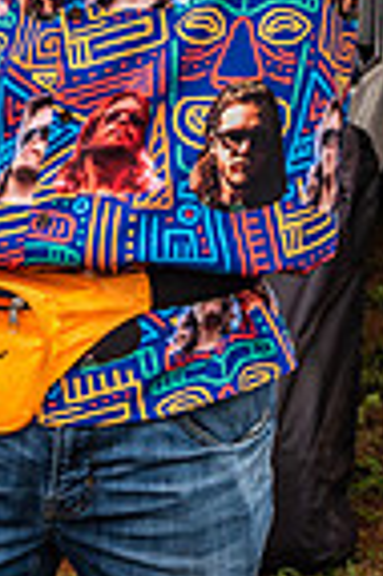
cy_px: -60
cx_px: 117
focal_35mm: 107
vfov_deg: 18.4
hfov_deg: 12.7
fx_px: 1712
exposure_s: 1/640
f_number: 5.6
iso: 125
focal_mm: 34
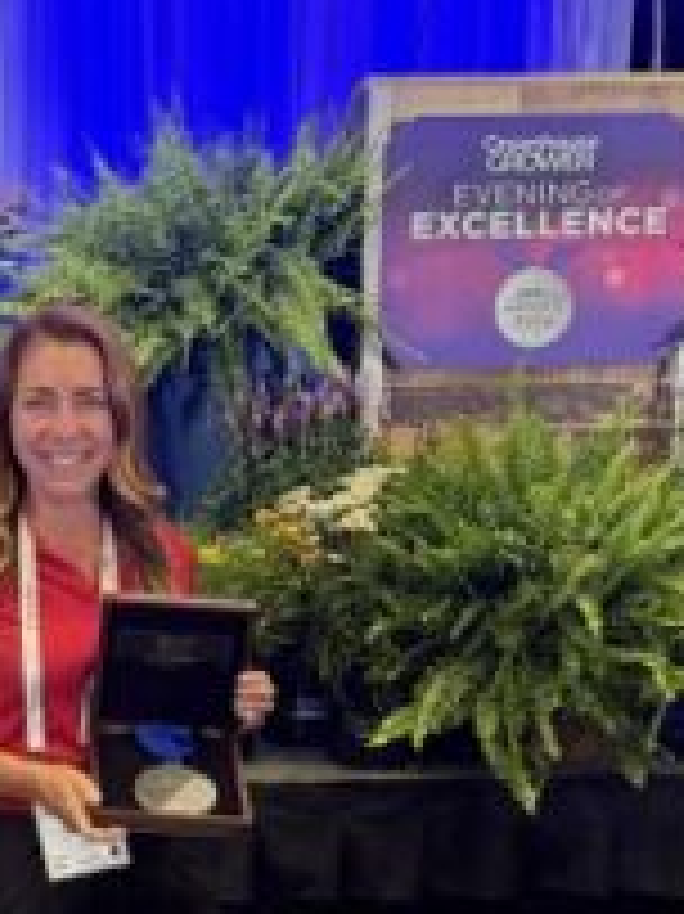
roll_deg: -0.2
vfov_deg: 28.1
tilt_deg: -11.1
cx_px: 99
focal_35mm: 68
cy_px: 707
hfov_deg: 21.2
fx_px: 1793
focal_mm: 6.76
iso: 500
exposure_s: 1/60
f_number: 1.78
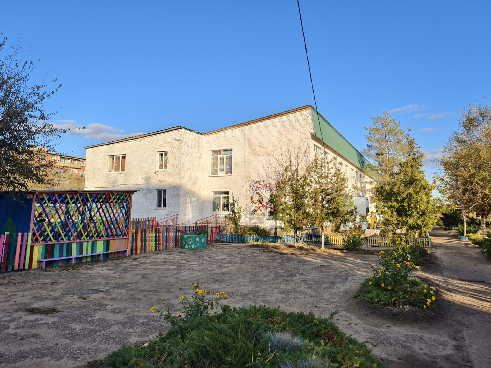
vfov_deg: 56.8
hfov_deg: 71.6
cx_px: 244
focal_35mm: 24
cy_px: 177
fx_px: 340
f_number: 1.57
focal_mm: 6.54
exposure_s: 1/733
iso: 71
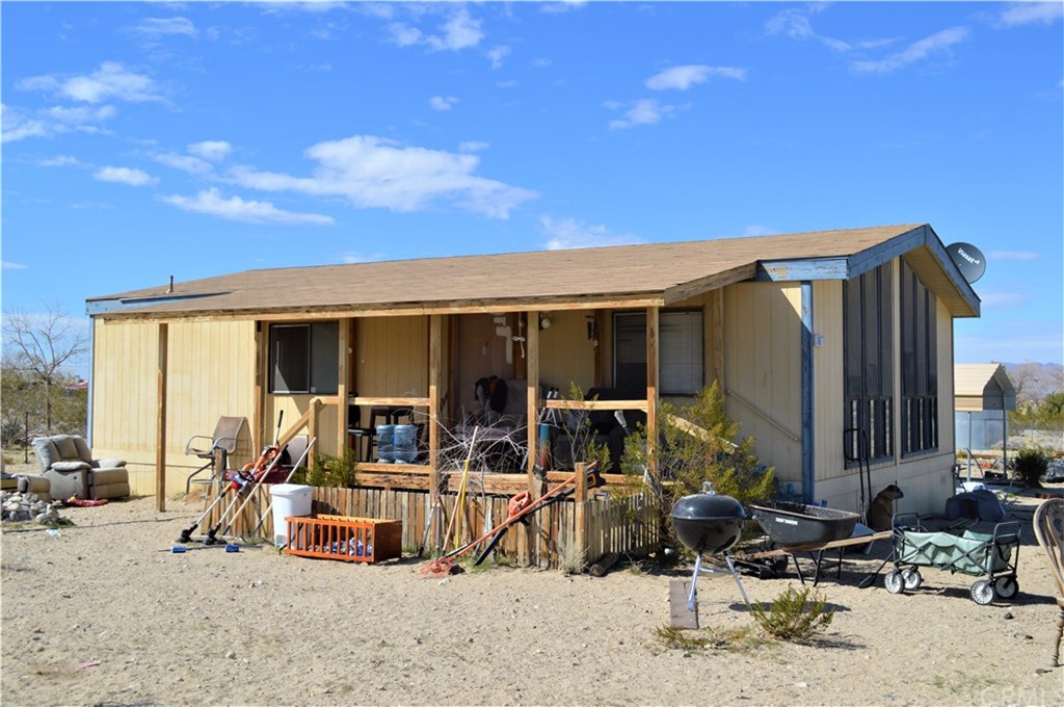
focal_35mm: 36
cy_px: 354
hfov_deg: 53.2
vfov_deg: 36.8
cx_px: 532
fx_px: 1063
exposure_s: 1/250
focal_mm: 24
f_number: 8
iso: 100
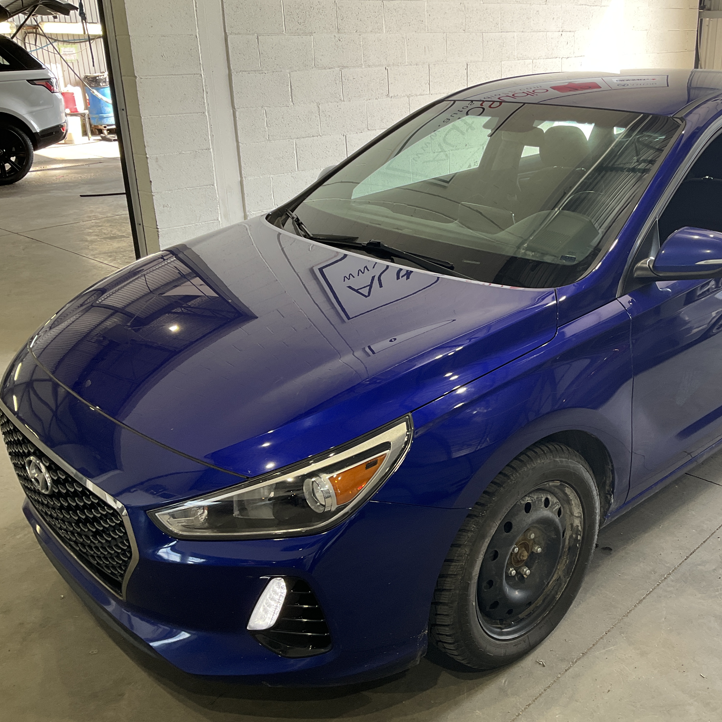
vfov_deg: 47.2
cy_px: 358
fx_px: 826
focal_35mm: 35
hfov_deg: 46.7
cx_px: 466
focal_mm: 3
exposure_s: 1/122
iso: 40
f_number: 1.8
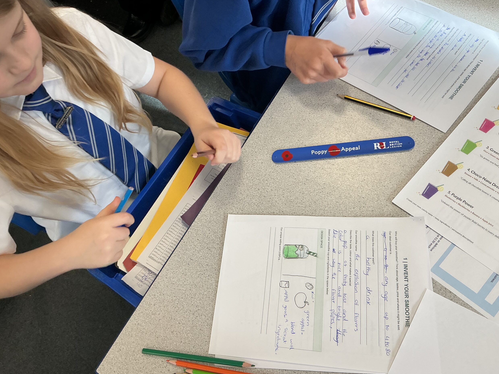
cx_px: 251
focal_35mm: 30
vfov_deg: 46.8
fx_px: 432
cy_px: 182
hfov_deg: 60.0
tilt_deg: -61.0
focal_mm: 3
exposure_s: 1/120
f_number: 1.8
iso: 50
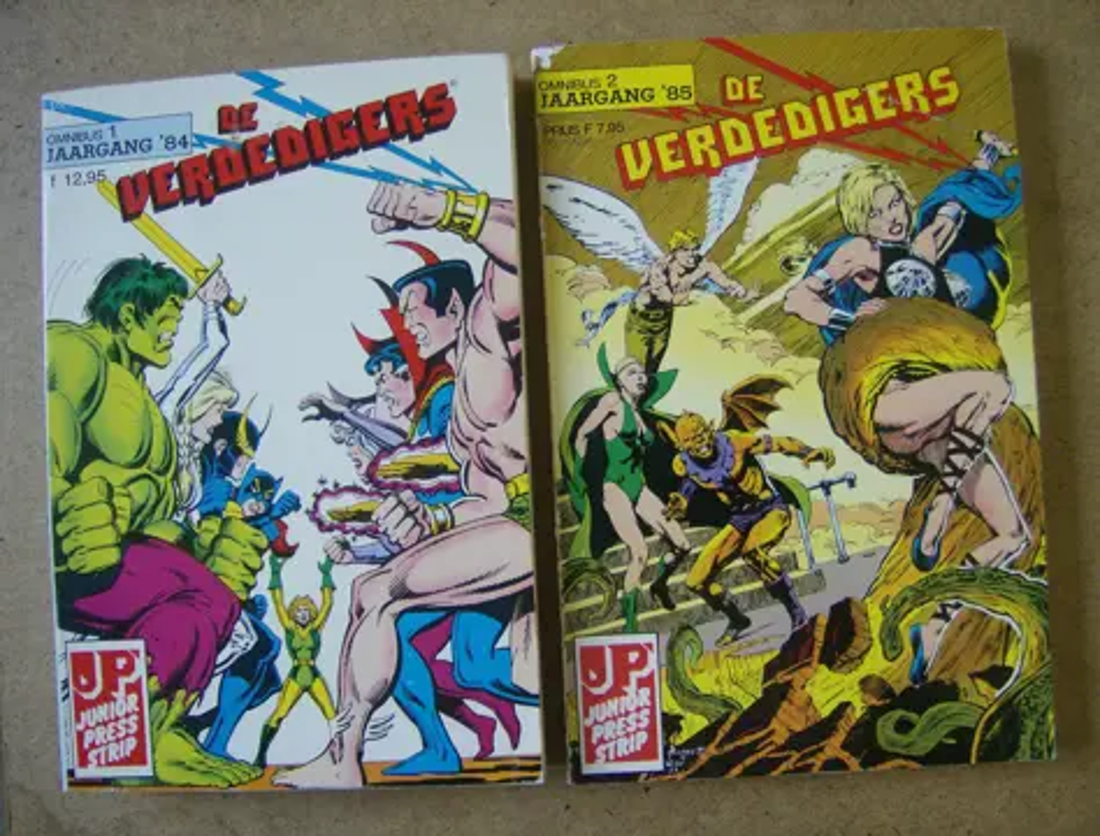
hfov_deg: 51.2
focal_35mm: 36
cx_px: 550
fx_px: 1149
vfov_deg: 40.0
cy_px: 418
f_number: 2.8
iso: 191
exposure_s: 1/64
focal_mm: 6
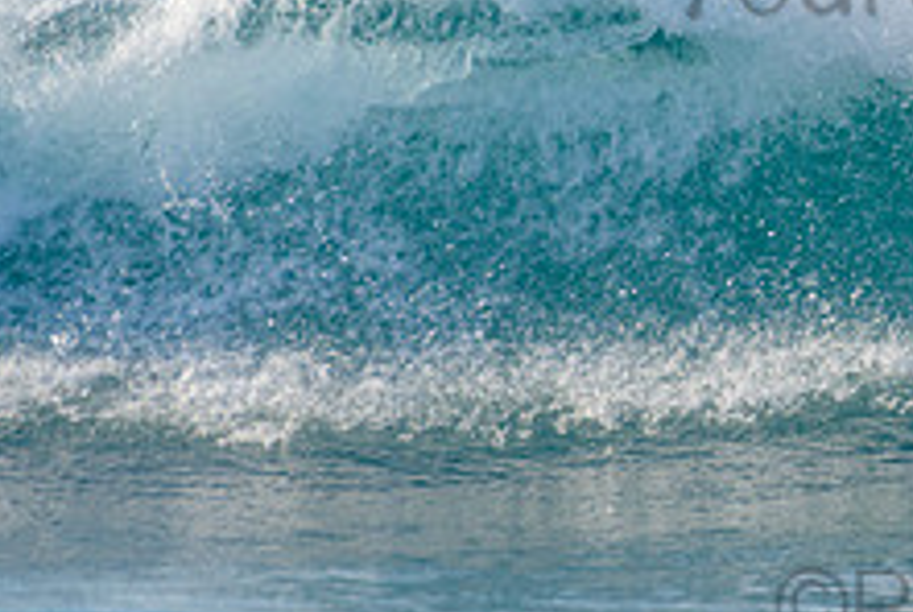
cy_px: -81
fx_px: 33267
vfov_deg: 1.1
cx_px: 1095
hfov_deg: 1.6
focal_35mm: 1310
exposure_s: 1/2000
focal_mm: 500
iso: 500
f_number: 5.6
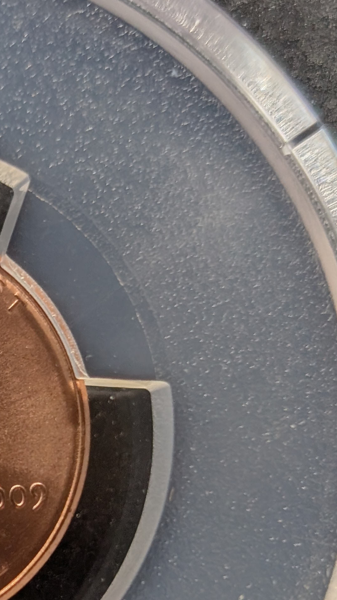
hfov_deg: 10.3
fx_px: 1827
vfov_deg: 18.5
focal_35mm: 115
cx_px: -118
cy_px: 461
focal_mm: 6.9
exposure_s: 1/69.5
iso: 21
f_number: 1.68
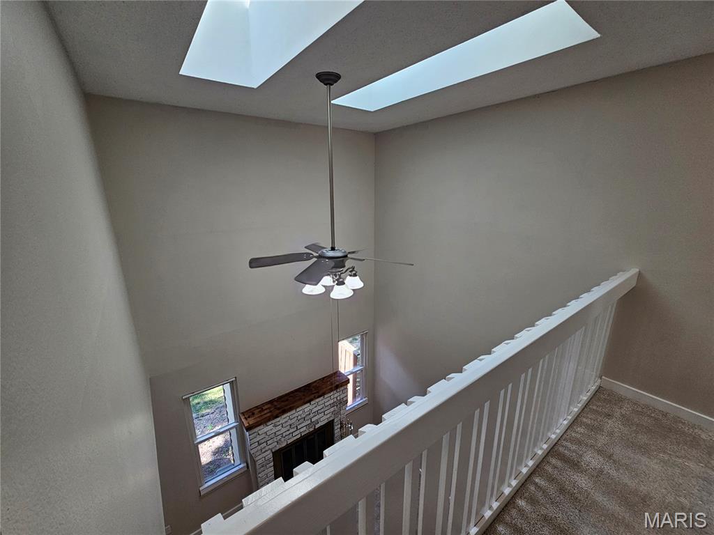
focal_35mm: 13
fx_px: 268
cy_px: 268
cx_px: 357
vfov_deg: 89.9
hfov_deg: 106.2
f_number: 2.2
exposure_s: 1/120
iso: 80
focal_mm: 2.2
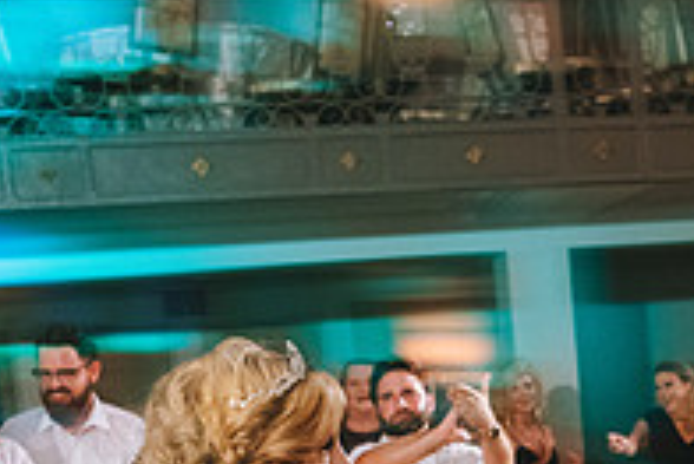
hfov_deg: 28.0
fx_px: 1370
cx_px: 528
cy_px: 593
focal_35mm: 71
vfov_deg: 18.0
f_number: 2.8
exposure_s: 1/60
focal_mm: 24
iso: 2000
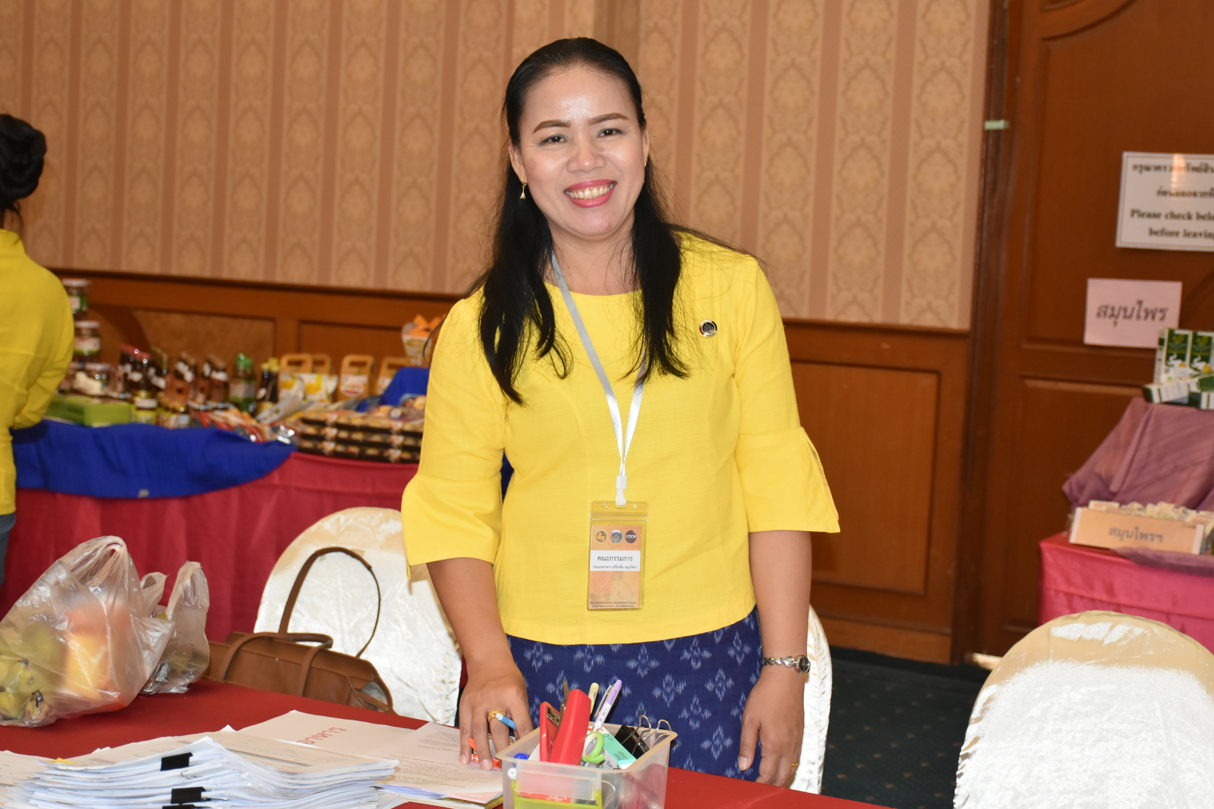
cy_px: 404
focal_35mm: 57
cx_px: 607
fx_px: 1922
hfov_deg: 35.1
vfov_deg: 23.8
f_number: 4.2
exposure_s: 1/60
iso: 1600
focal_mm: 38
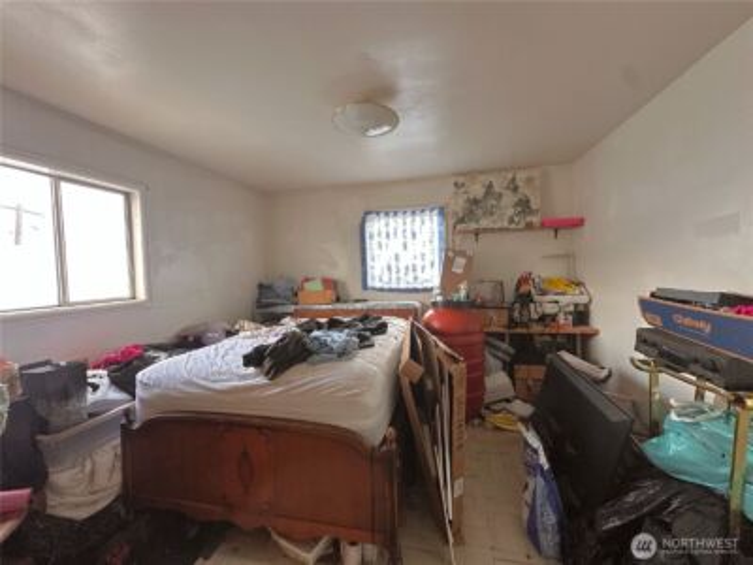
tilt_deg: -1.5
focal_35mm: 14
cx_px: 376
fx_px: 305
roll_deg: +1.5
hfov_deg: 102.1
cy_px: 282
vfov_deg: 85.7
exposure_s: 1/99
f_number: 2.2
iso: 200
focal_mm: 2.2
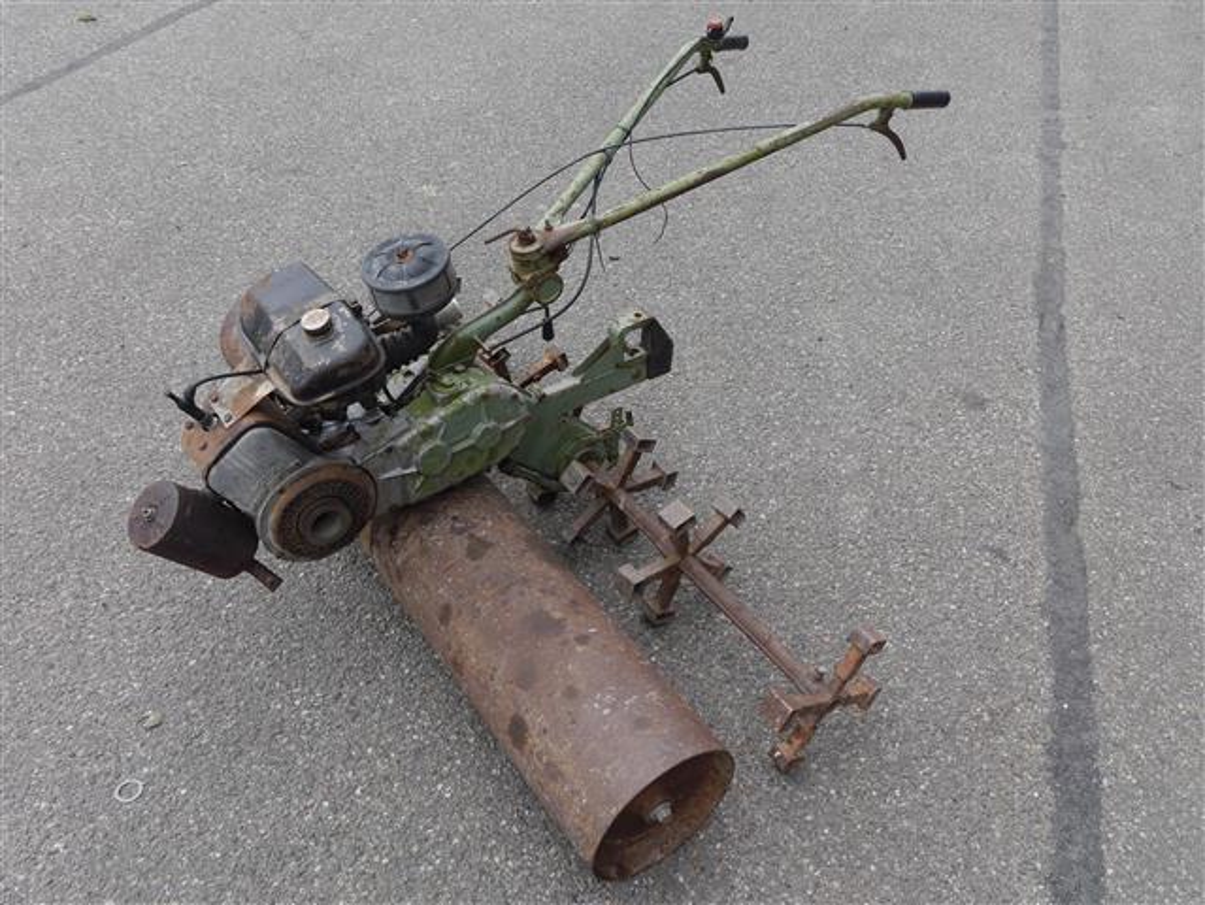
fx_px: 1045
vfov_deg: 46.8
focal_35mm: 30
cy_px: 452
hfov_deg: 59.9
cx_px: 602
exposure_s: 1/320
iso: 160
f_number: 6.3
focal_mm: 15
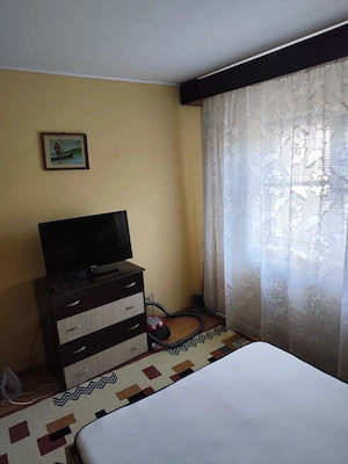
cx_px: 174
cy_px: 232
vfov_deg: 73.9
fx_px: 308
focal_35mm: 23
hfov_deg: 58.9
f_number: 1.65
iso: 250
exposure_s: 1/50
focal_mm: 6.19
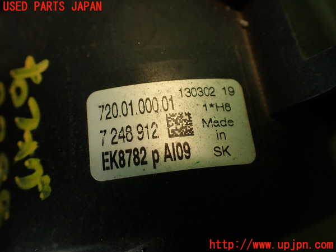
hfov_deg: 56.8
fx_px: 311
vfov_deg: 44.2
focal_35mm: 32
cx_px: 168
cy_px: 126
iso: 200
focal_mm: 5.79
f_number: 2.4
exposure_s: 1/60
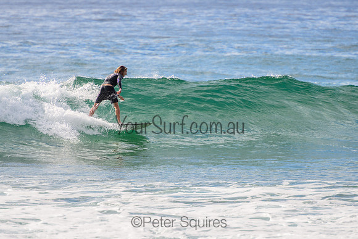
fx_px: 5472
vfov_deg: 2.5
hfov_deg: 3.7
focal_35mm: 550
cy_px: 104
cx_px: 162
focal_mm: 400
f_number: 5.6
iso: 200
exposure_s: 1/2000
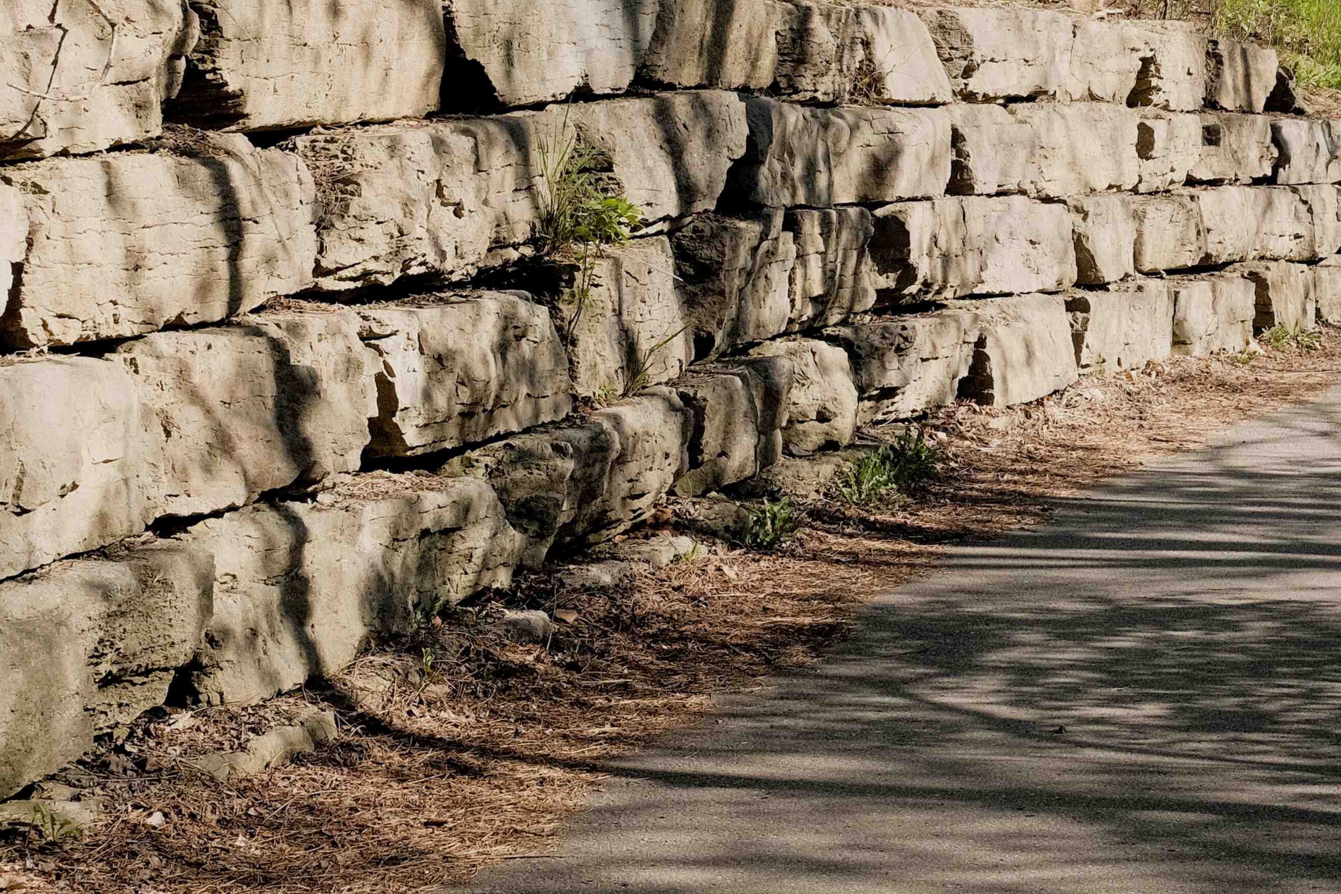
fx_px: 3501
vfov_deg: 14.4
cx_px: 1339
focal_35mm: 94
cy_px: 119
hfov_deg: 21.0
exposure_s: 1/500
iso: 500
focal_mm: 27
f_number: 9
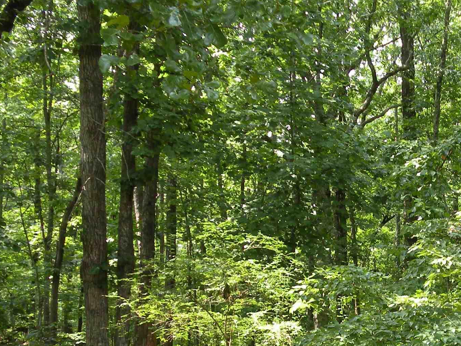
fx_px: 1265
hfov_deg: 19.9
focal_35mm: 95
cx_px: 480
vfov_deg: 15.5
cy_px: 261
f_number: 3.2
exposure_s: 1/59.8
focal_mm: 7.4
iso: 70
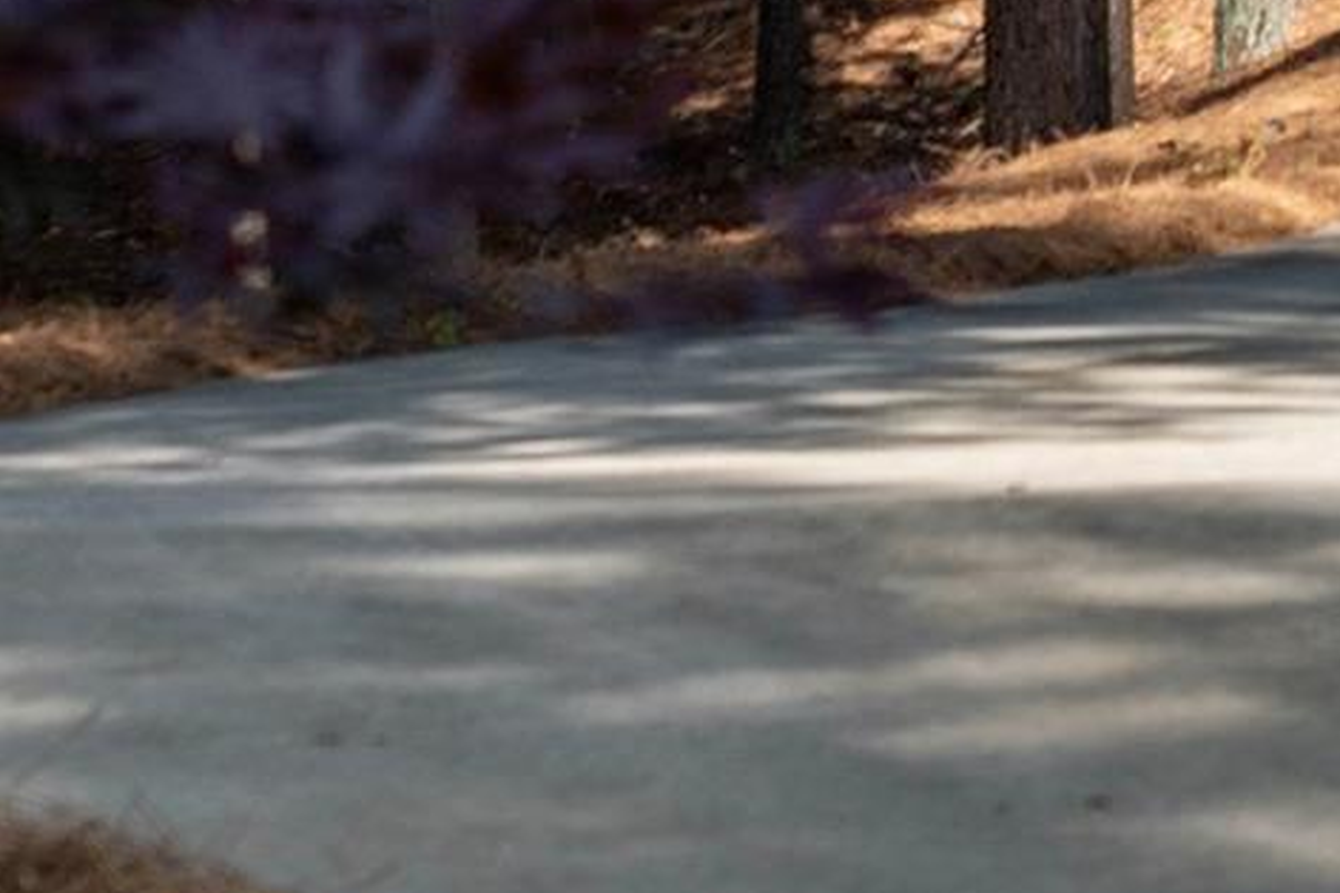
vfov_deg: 4.3
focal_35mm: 313
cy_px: -855
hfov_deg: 6.5
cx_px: 2182
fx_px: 11650
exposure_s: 1/200
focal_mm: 72
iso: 320
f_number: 6.3
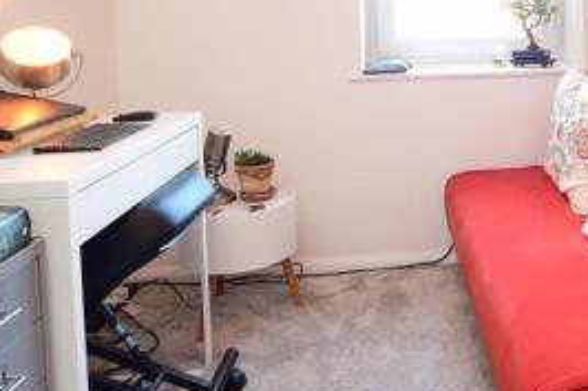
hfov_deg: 48.8
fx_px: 604
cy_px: 19
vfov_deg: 33.4
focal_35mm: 37
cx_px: 475
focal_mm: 10
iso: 400
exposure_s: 1/8
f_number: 8
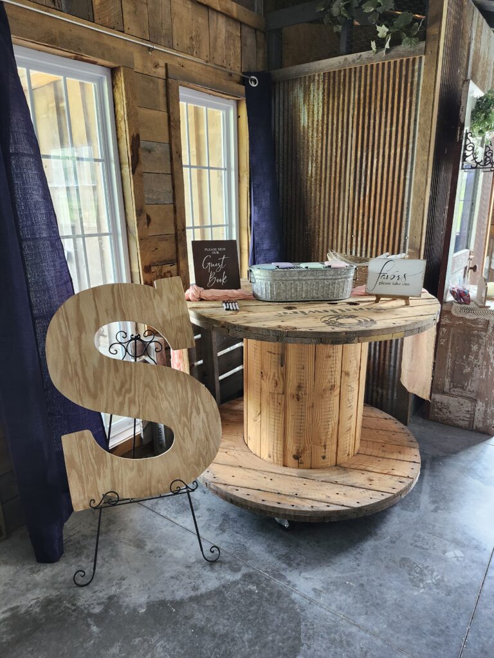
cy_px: 329
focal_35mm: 23
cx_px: 247
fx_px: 438
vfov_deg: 73.9
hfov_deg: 58.9
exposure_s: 1/120
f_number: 1.8
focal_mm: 5.54
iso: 320
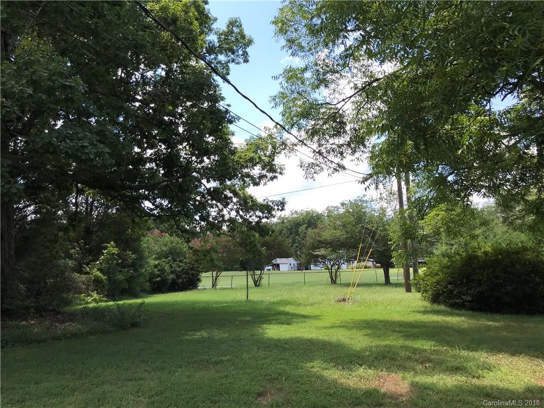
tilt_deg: +7.8
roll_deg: +1.7
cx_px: 272
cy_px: 204
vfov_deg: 49.7
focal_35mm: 28
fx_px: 440
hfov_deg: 63.4
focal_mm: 3.99
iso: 20
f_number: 1.8
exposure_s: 1/921
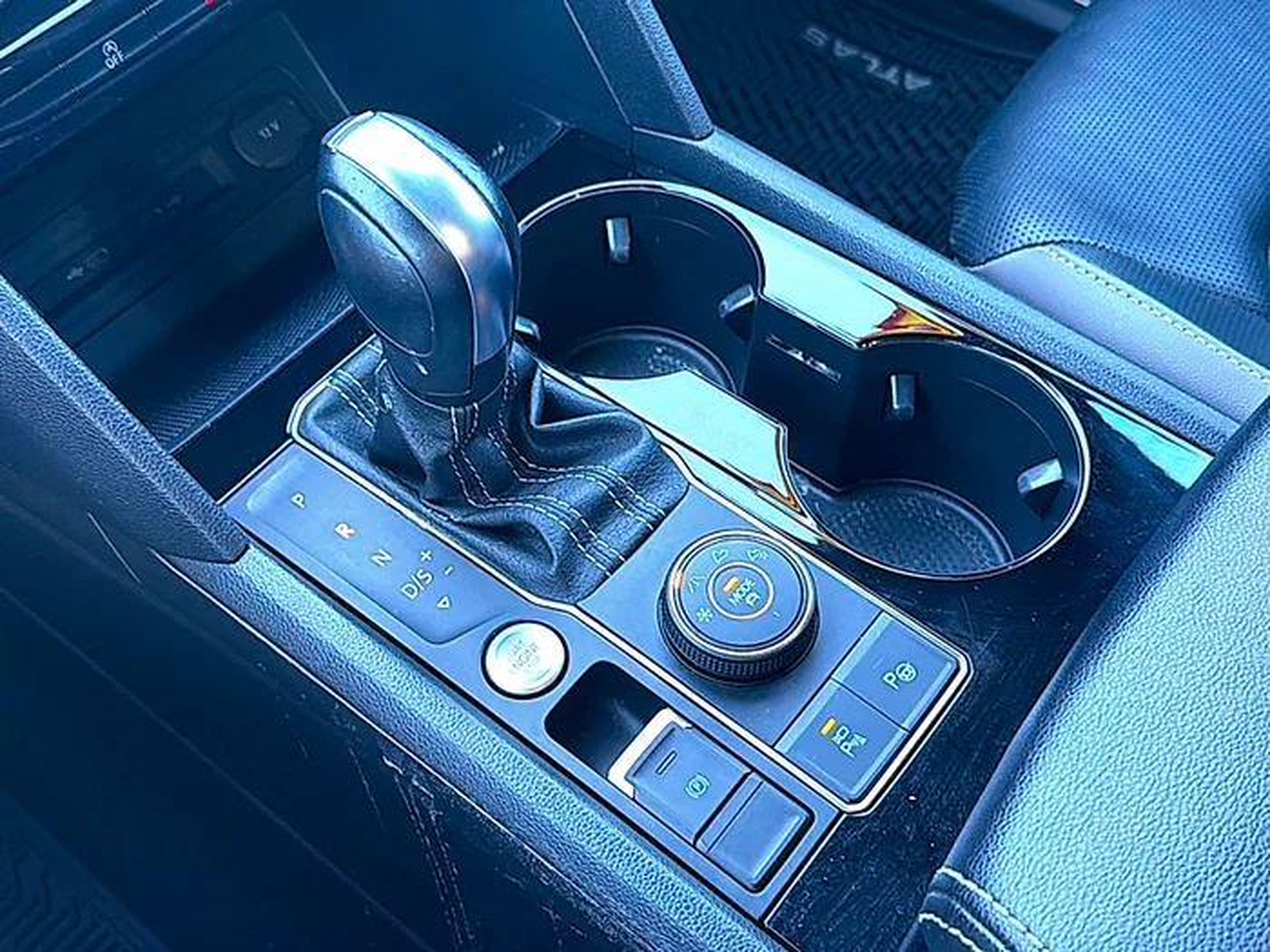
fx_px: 1137
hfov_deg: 58.4
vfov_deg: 45.4
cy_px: 476
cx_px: 635
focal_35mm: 31
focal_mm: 6.76
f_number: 1.78
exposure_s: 1/40
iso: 160
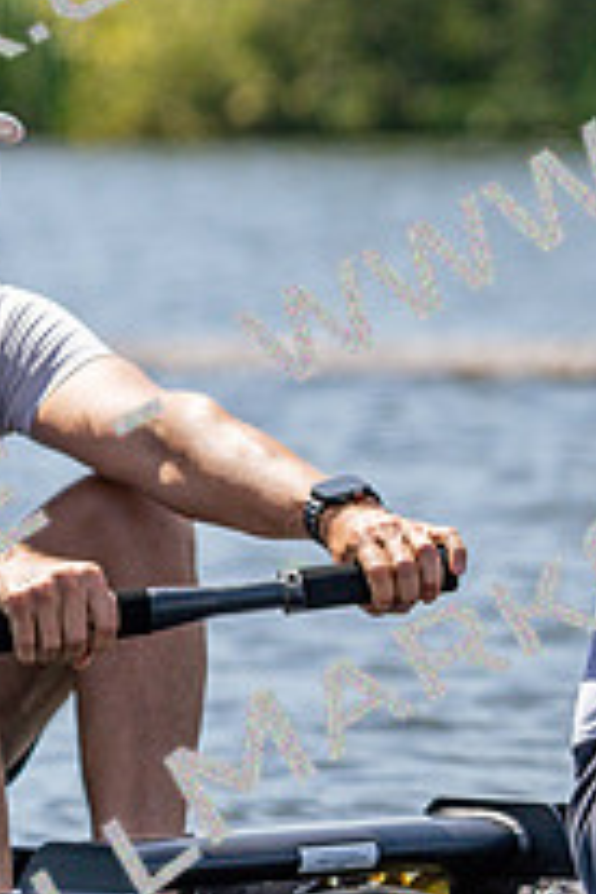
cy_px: 395
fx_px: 15768
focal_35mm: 635
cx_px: 769
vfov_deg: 3.2
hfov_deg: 2.2
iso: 320
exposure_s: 1/2000
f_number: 5.6
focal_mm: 227
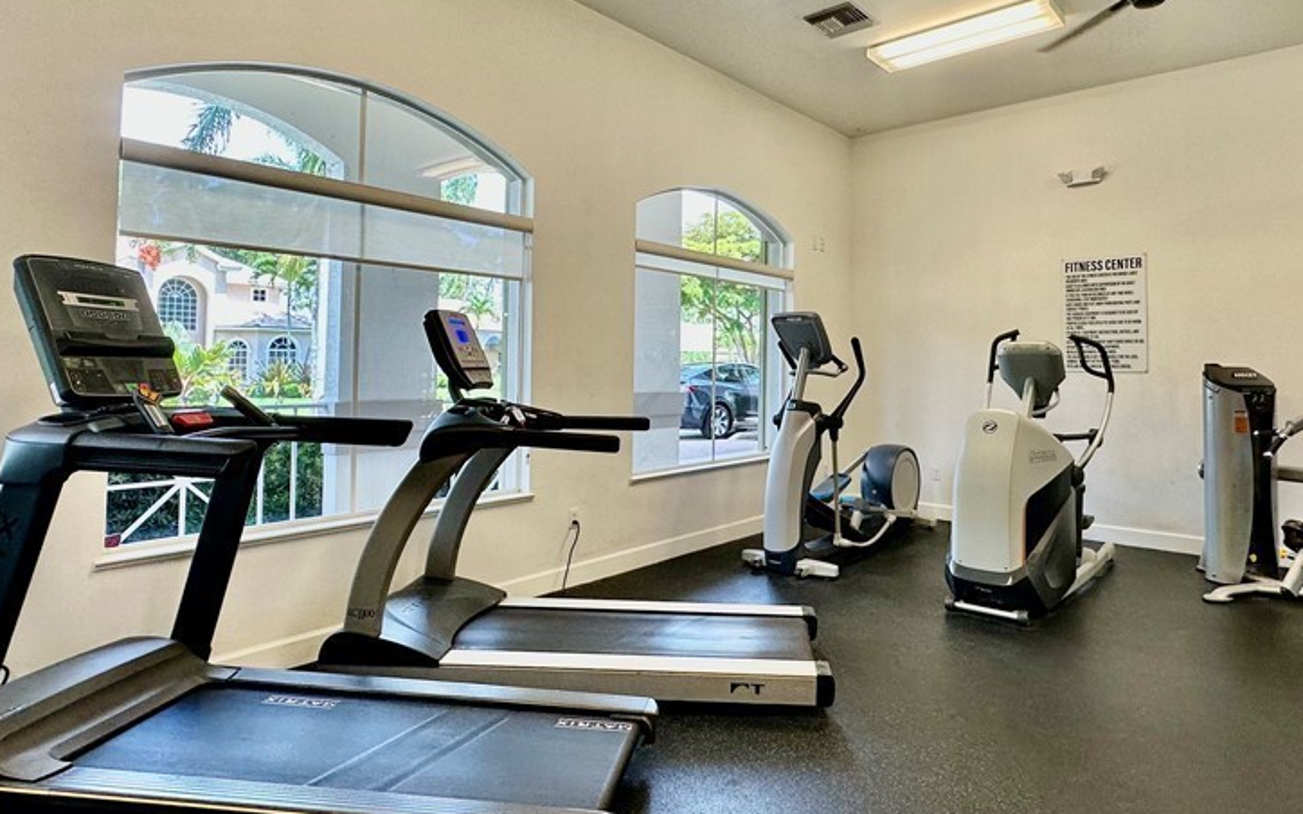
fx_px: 745
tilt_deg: +2.1
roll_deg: -0.4
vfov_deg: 56.9
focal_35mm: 21
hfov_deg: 82.0
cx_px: 729
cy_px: 340
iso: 125
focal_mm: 2.22
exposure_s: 1/120
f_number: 2.2
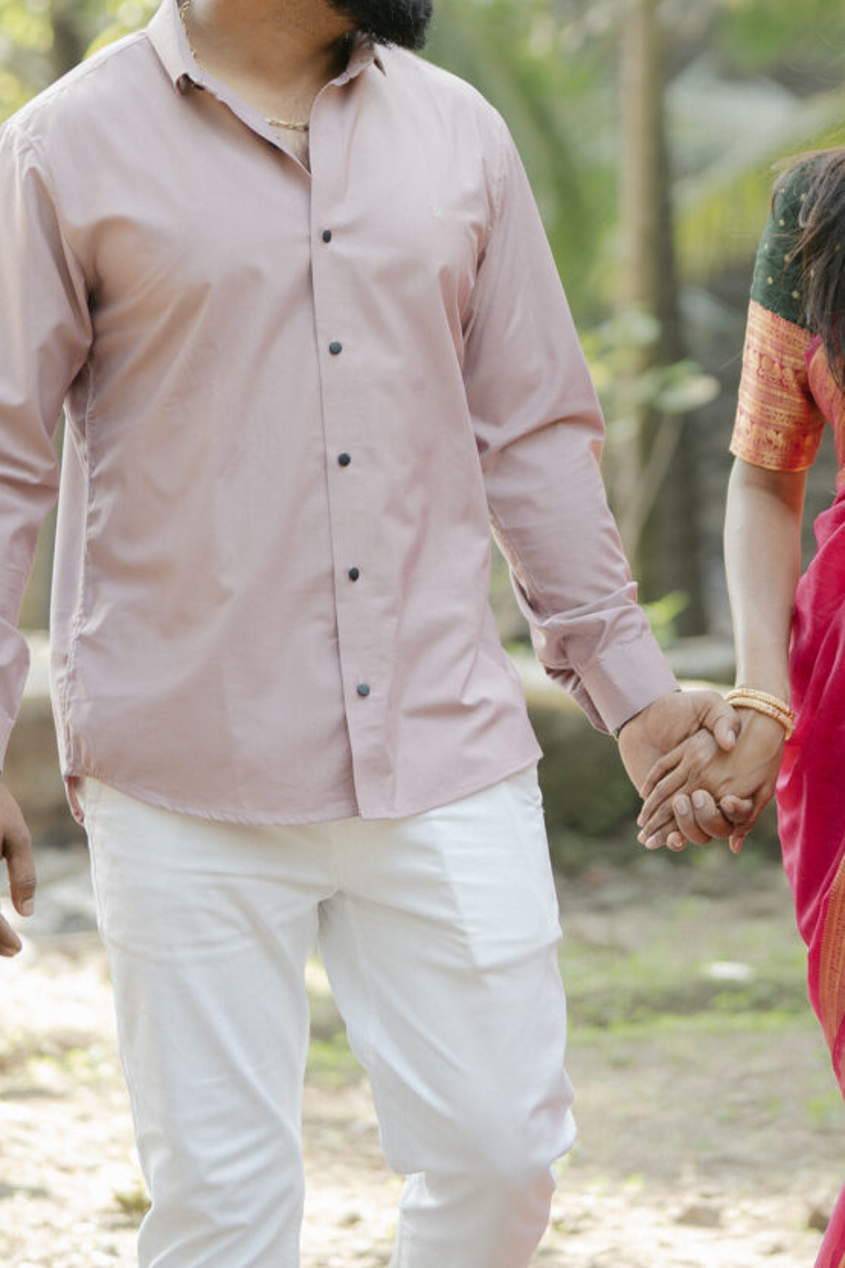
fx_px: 5422
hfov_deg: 8.9
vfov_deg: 13.1
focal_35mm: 154
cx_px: 605
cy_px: -38
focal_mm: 50
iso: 400
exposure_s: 1/800
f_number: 1.4
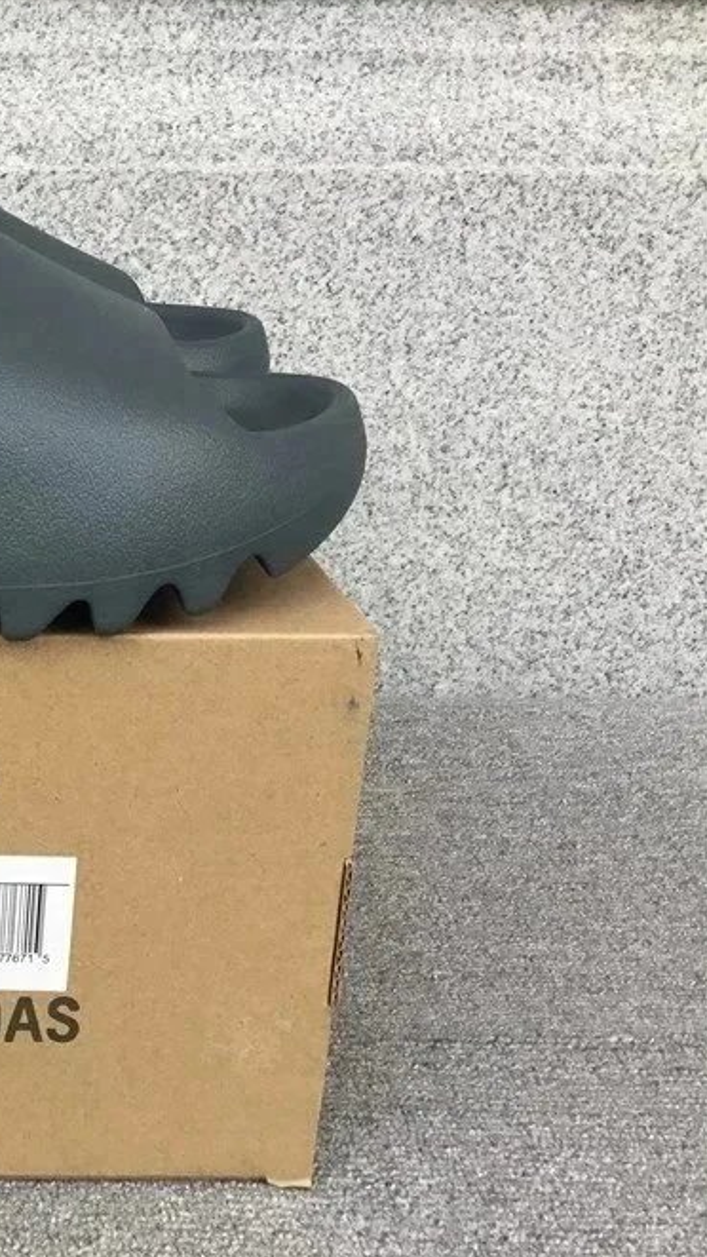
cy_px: 625
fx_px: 1532
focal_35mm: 46
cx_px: -146
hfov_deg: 23.7
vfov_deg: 44.6
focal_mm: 3.3
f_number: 2.4
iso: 25
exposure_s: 1/100
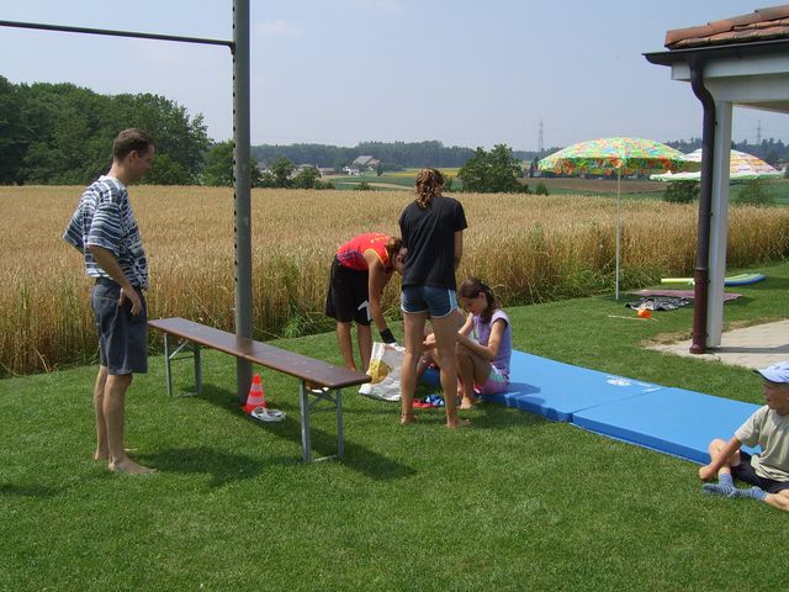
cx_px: 394
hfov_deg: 49.0
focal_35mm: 38
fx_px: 866
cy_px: 296
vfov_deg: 37.7
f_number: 6.4
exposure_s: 1/800
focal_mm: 7.8
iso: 100
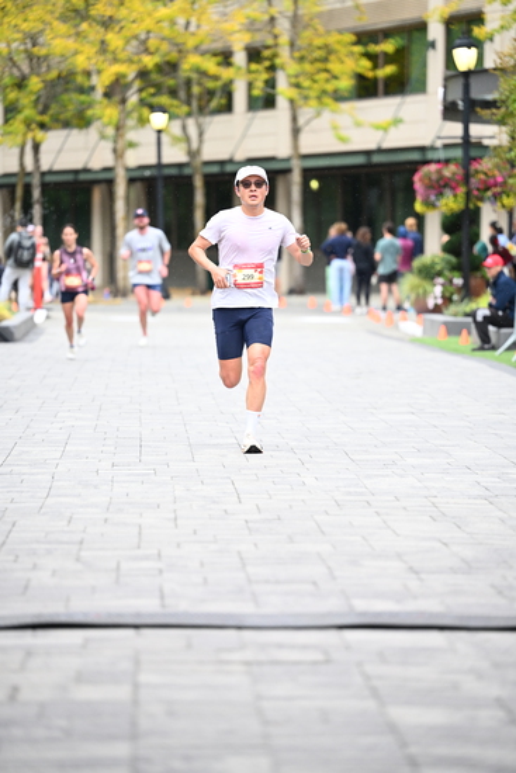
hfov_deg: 9.5
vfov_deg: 14.1
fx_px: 3115
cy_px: 386
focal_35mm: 145
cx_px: 258
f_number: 2.8
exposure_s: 1/1250
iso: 1250
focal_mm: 145
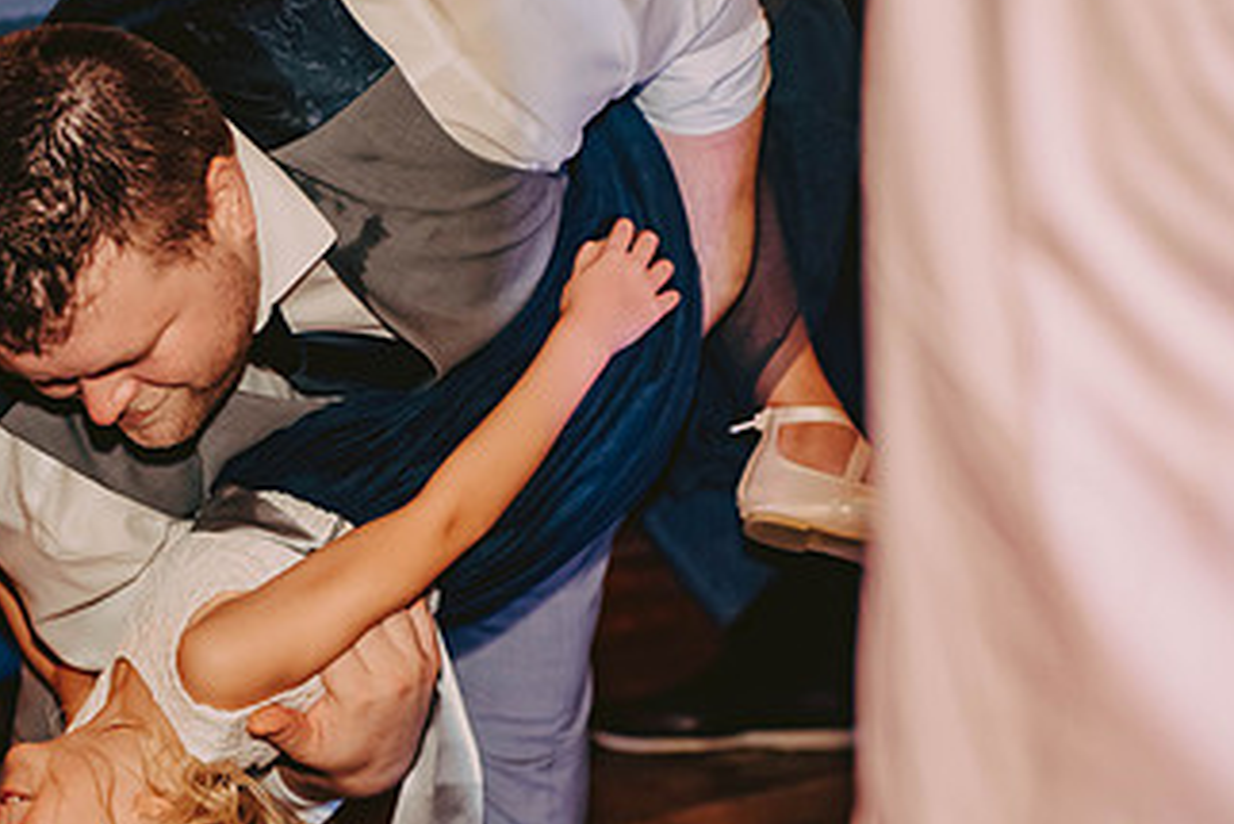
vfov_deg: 10.2
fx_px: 4629
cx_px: 222
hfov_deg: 15.1
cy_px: 558
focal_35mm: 135
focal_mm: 75
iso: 1250
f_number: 2.8
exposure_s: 1/125
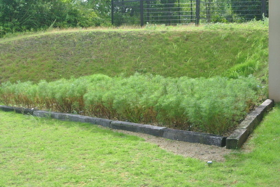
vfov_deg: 16.9
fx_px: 631
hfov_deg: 25.0
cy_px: 94
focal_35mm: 81
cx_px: 140
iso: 100
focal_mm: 30
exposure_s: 1/160
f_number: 5.6
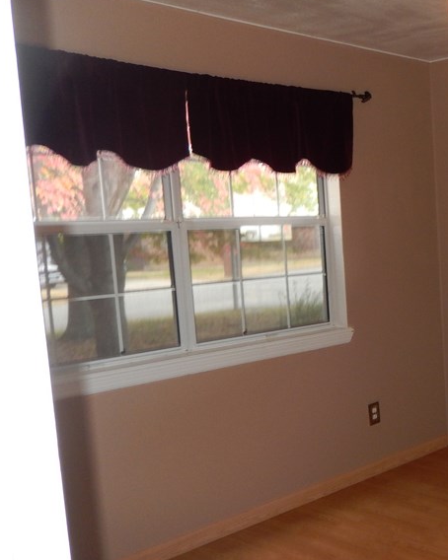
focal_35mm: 44
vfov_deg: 42.0
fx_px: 730
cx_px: 492
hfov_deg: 30.5
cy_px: 309
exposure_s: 1/30
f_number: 3.4
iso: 200
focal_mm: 4.5
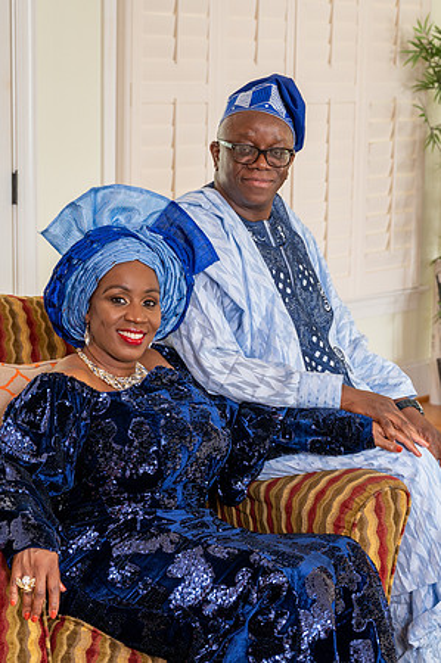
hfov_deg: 18.5
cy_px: 331
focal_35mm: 74
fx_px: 1355
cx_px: 175
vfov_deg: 27.5
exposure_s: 1/20
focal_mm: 49
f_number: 4
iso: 800
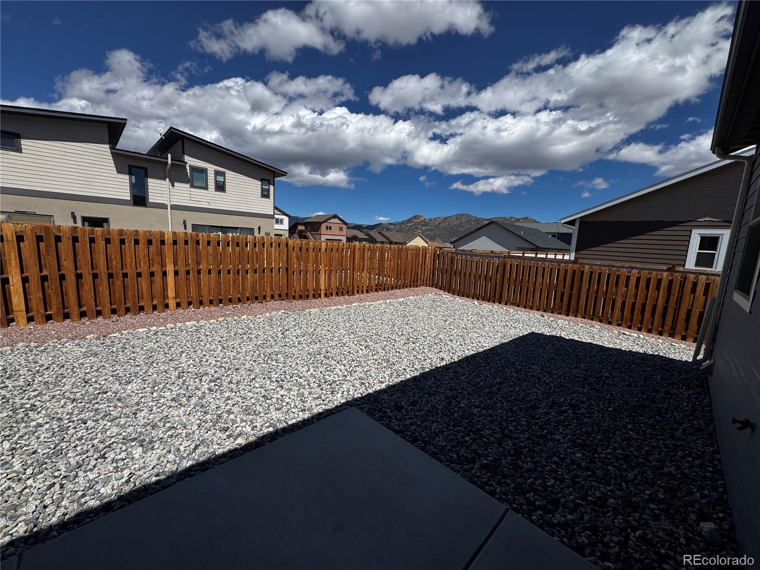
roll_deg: -3.5
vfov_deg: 85.7
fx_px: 307
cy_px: 285
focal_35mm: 14
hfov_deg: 102.1
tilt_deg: -7.3
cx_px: 380
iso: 50
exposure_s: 1/3717
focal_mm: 2.22
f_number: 2.2
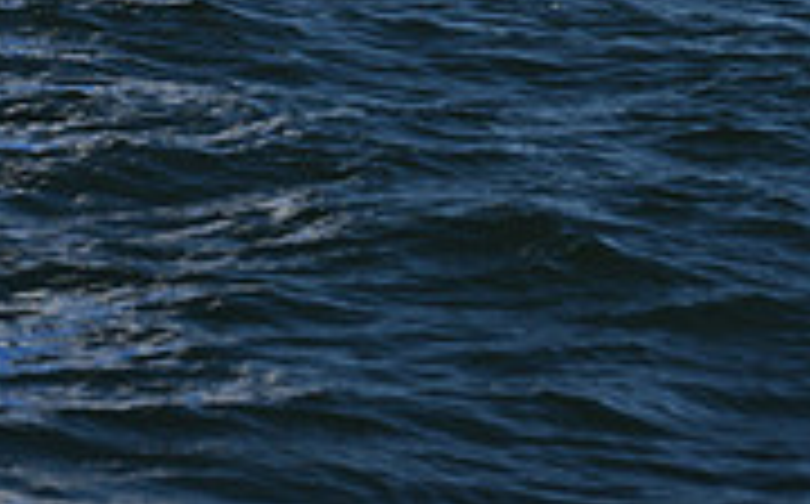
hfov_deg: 9.1
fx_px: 5071
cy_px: -796
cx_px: 173
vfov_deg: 5.5
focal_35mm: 230
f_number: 5.6
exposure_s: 1/800
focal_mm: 70
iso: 200
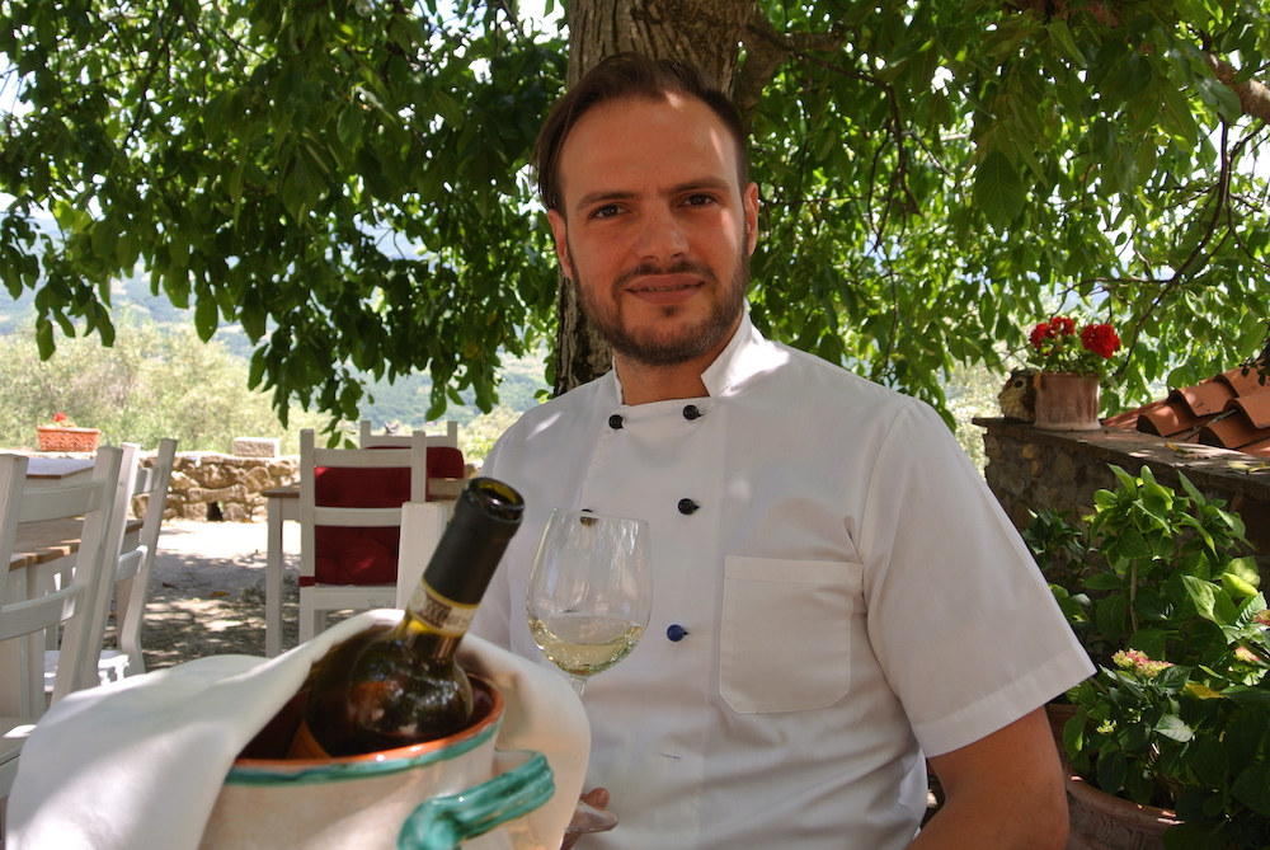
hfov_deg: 54.4
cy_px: 425
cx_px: 635
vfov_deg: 37.9
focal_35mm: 35
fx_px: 1236
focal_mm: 13.1
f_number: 4
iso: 100
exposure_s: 1/200
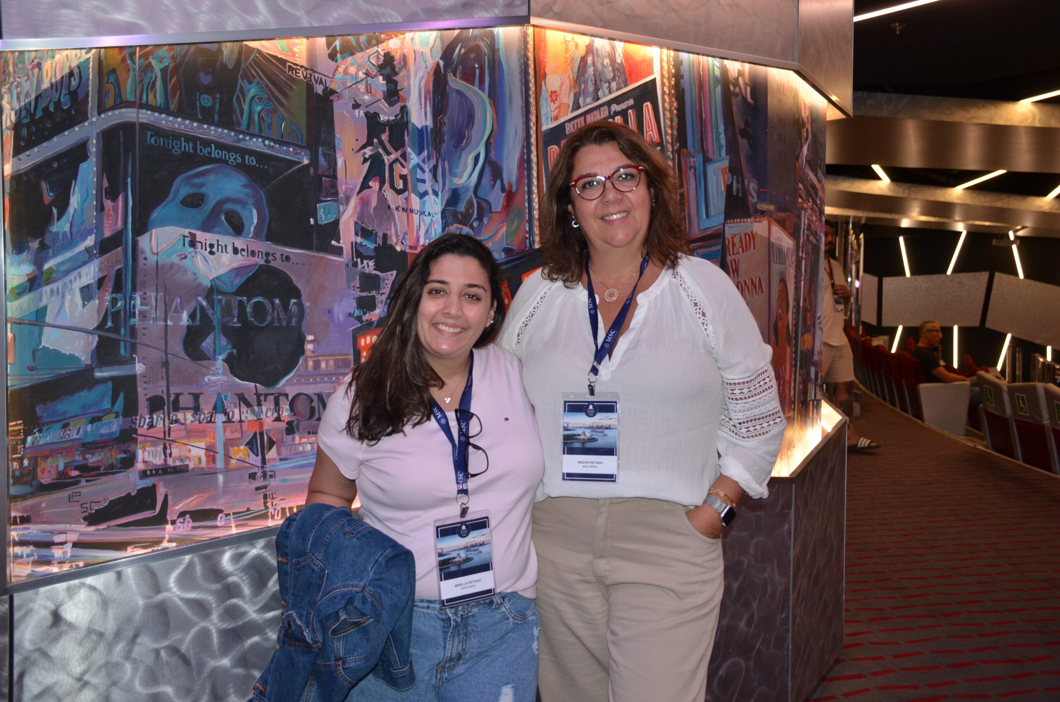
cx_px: 530
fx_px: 1058
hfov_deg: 53.2
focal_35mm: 36
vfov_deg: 36.7
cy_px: 351
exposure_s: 1/60
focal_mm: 24
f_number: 3.8
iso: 800
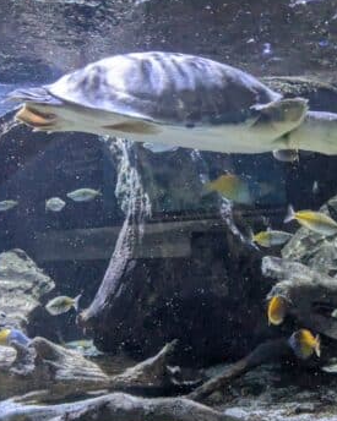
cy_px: 181
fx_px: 574
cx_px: 237
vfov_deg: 40.3
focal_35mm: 46
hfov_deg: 32.3
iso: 836
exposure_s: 1/99.9
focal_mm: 4.38
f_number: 1.73
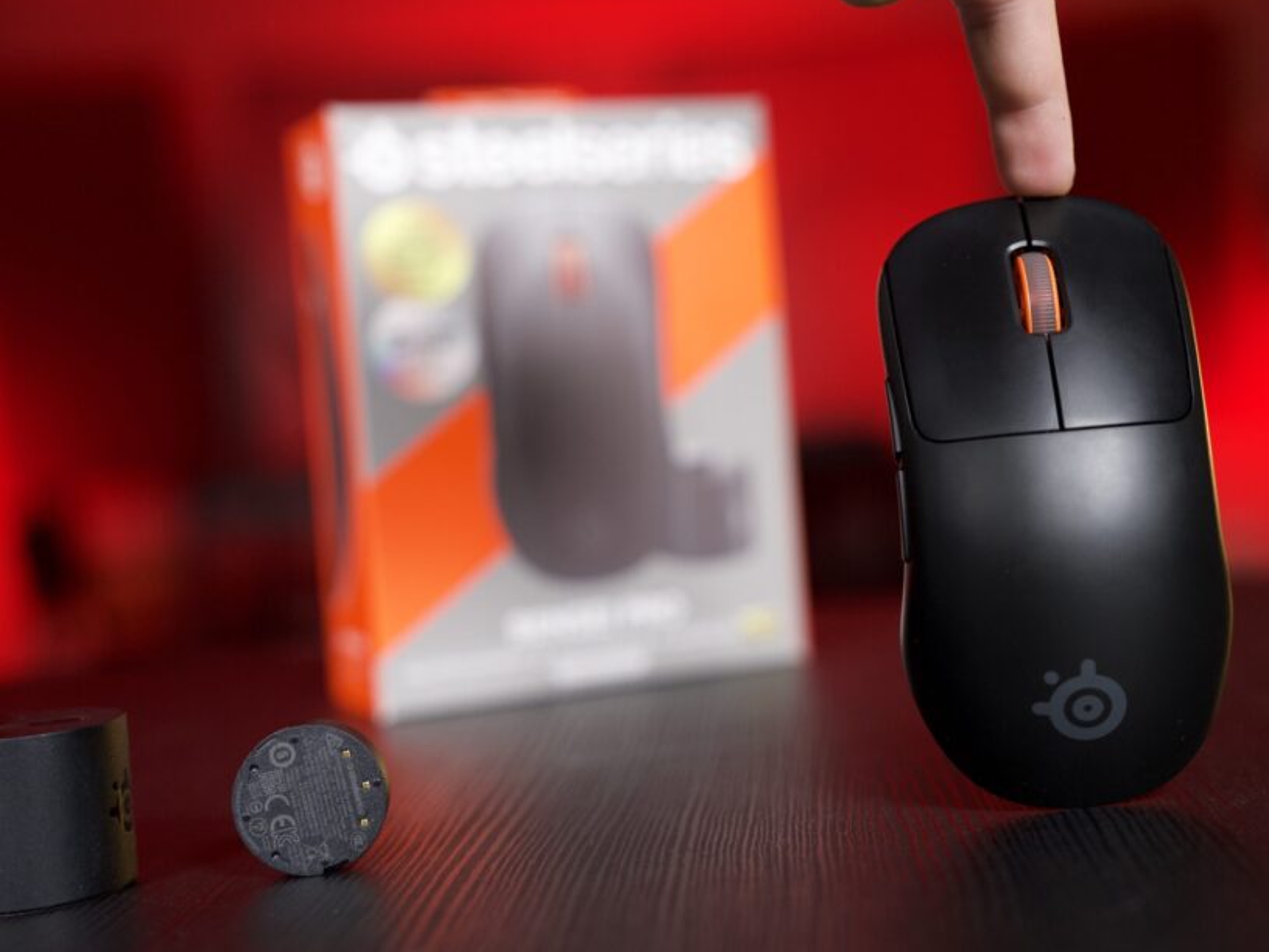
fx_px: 2126
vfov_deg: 25.2
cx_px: 772
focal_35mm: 58
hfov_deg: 33.1
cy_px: 443
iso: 800
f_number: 2.8
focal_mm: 48
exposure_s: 1/100
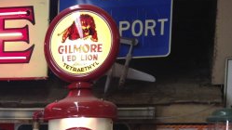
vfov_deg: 12.2
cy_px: 205
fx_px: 578
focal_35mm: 94
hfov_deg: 21.9
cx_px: 5
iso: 64
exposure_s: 1/30
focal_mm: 4.12
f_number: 2.4
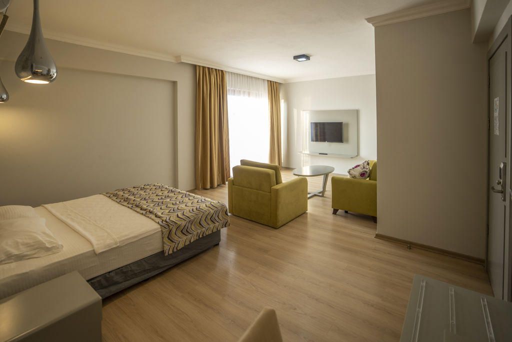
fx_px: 228
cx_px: 256
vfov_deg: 73.8
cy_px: 171
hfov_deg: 96.7
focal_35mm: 16
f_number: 2.8
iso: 400
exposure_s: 1/100
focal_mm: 16
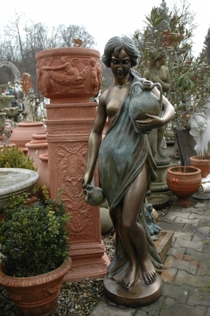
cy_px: 158
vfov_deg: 53.2
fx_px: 316
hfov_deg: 36.8
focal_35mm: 36
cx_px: 105
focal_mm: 24
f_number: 3.8
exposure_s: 1/320
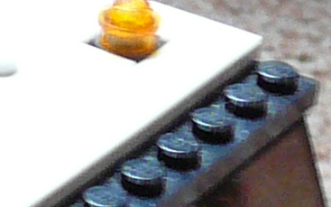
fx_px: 2335
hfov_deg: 7.7
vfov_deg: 5.0
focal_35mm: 259
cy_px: 248
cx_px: -362
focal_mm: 5.2
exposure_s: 1/10
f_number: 2.8
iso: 200
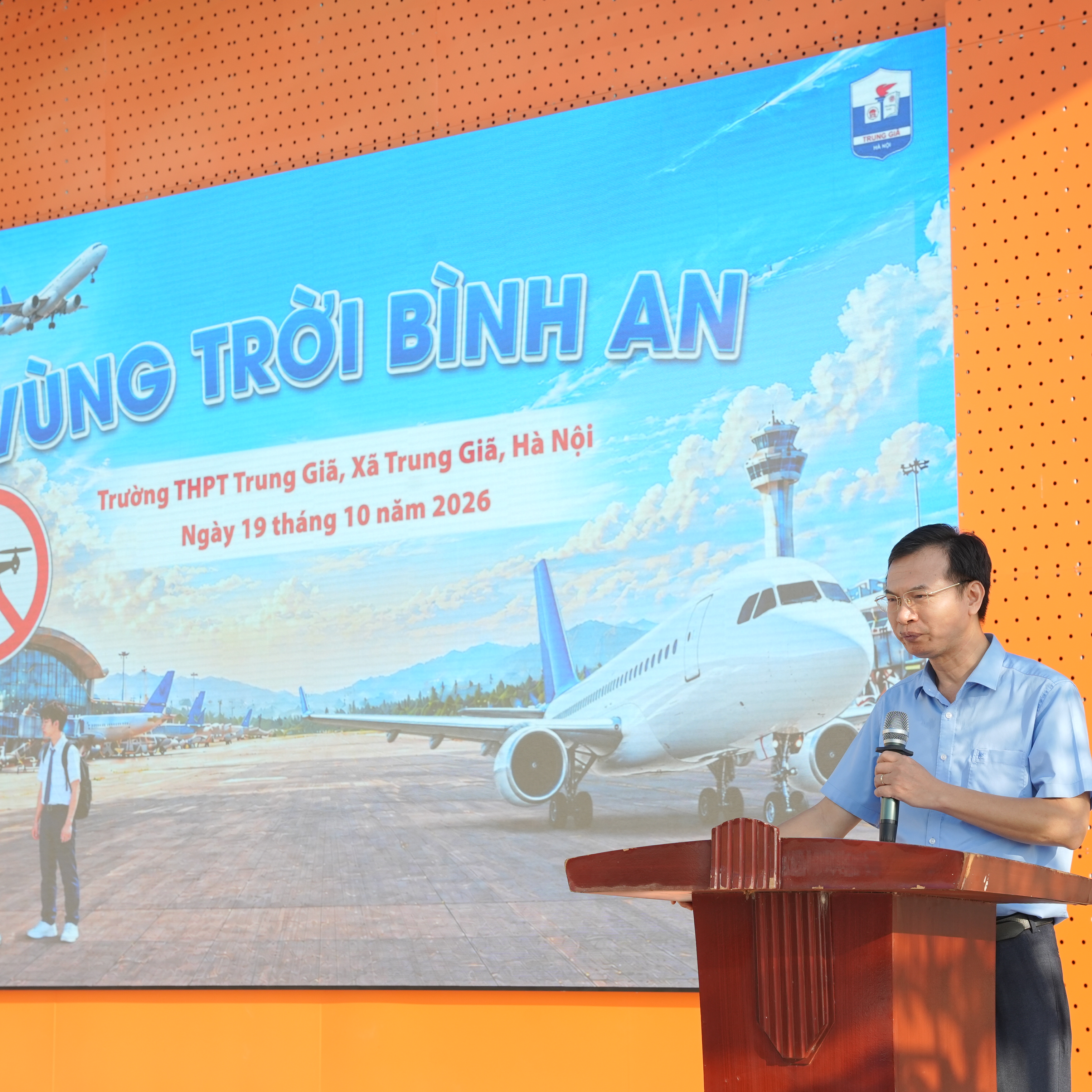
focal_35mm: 78
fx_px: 2785
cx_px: 579
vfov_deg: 22.2
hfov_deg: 22.2
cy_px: 547
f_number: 8
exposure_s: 1/400
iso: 500
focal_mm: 60.8
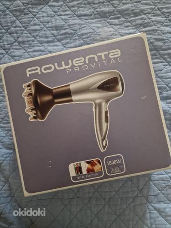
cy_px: 114
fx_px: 151
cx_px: 86
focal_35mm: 23
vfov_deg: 73.9
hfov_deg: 58.9
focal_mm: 6.4
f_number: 1.8
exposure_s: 1/24
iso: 640
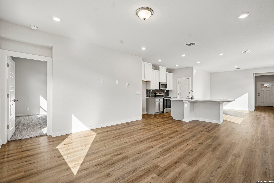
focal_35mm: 16
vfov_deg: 73.7
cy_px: 92
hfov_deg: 96.7
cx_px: 137
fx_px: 122
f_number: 8
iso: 400
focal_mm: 16
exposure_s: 1/100
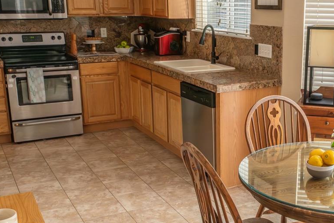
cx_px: 240
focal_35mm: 50
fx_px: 464
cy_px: 135
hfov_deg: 38.8
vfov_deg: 26.9
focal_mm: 24
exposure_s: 1/80
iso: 400
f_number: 11
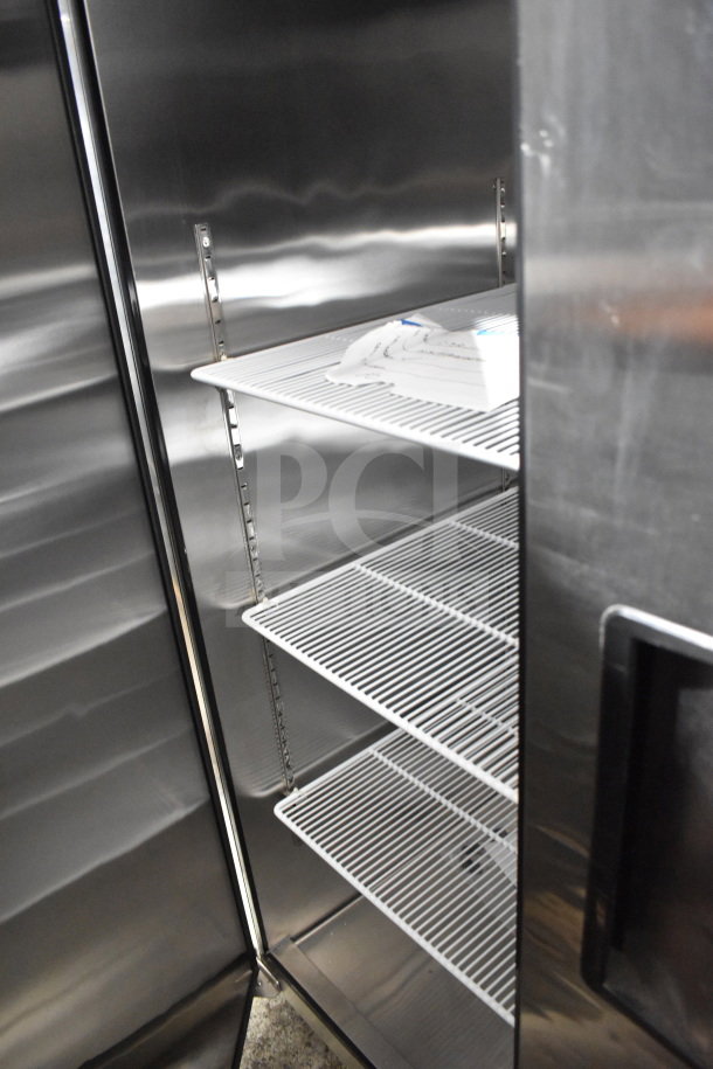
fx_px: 802
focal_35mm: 27
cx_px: 356
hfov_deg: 47.9
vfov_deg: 67.4
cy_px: 534
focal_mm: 18
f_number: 4
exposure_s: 1/60
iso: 6400
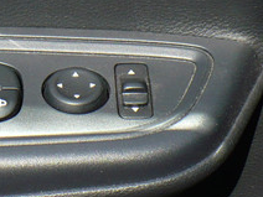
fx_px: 1124
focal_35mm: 148
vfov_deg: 9.9
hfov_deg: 12.9
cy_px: -33
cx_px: -82
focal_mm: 6.1
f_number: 2.8
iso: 100
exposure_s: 1/500
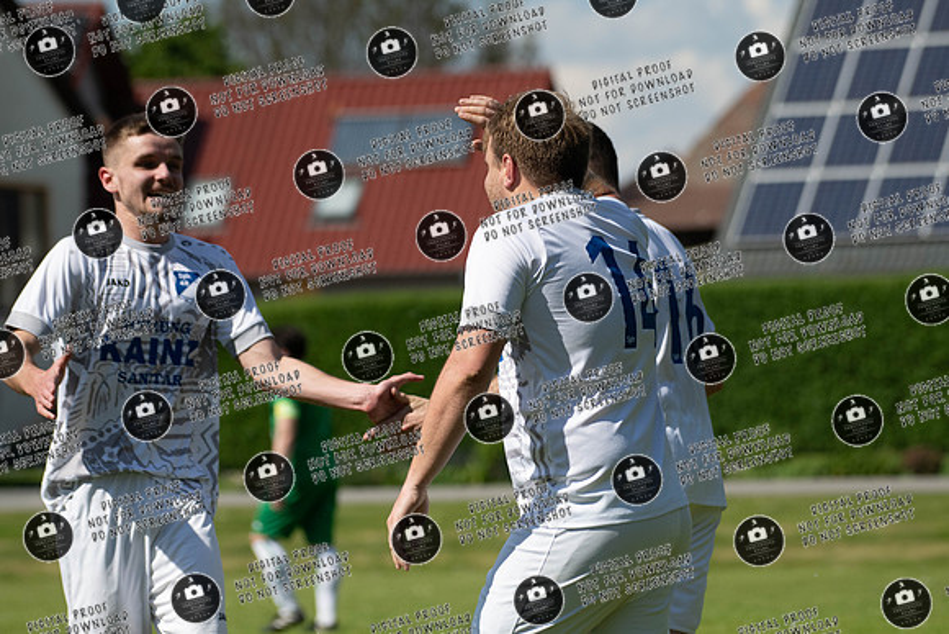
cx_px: 501
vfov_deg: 6.5
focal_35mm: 211
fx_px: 5568
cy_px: 299
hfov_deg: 9.7
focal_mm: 200
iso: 900
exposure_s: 1/8000
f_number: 5.6
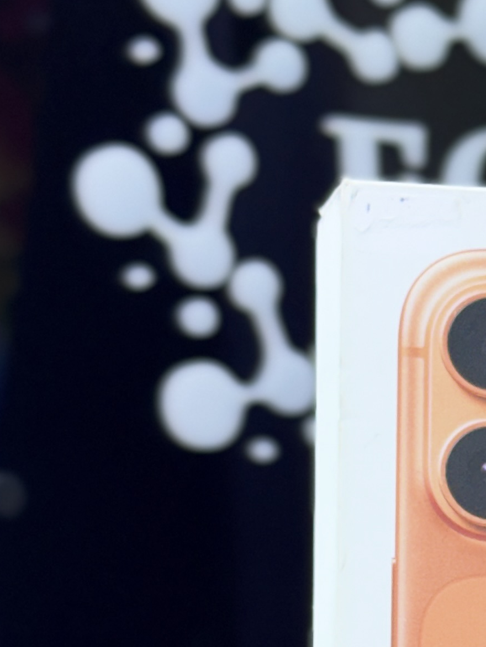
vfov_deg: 11.8
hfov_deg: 9.0
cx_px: 466
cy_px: 726
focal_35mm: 165
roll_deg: +3.1
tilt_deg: -0.3
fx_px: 3088
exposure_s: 1/101
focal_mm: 6.76
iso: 50
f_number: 1.78
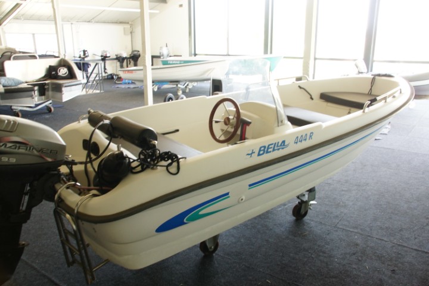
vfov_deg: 47.9
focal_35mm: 27
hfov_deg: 67.4
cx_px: 214
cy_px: 143
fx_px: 322
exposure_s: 1/10
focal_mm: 18
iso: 400
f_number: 6.3
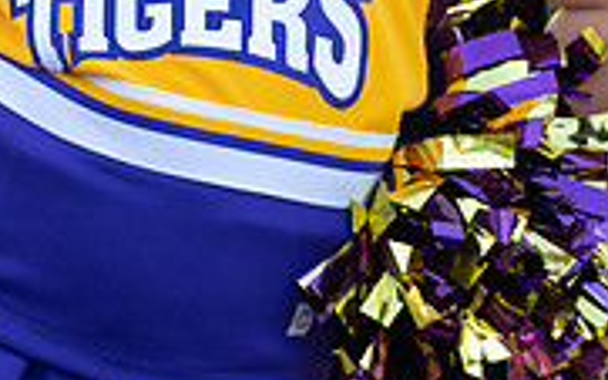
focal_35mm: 542
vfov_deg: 2.4
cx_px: 283
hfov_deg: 3.9
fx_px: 8978
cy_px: -20
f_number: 2.8
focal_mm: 140
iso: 200
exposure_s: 1/320
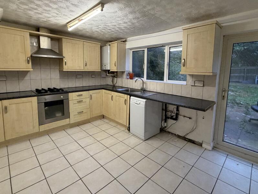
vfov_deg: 71.3
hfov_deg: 87.7
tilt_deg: -7.9
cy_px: 86
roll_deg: -1.1
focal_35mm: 18
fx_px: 134
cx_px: 135
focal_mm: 2.22
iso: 320
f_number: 2.2
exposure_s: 1/50
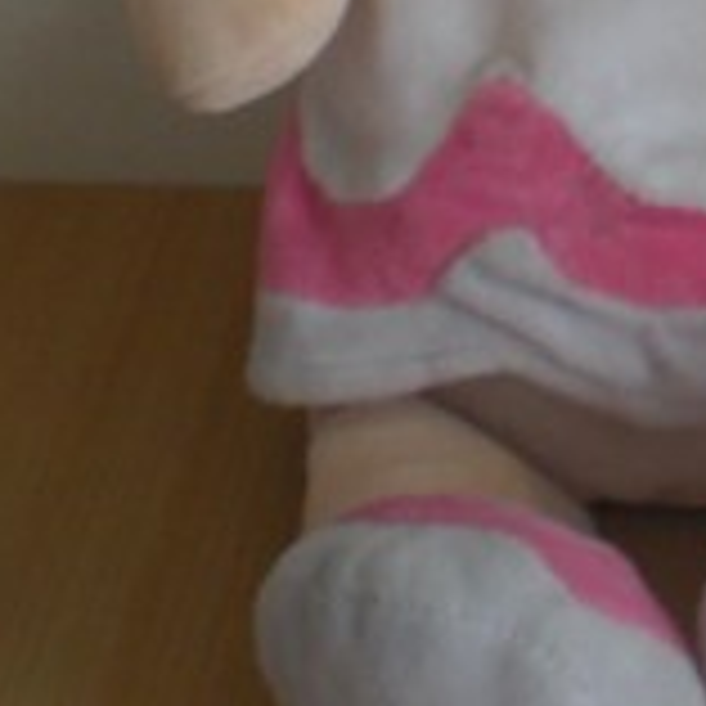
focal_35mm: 111
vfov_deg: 15.0
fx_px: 2561
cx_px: 710
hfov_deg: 15.4
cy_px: -207
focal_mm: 6.3
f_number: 3.1
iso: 200
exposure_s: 1/19
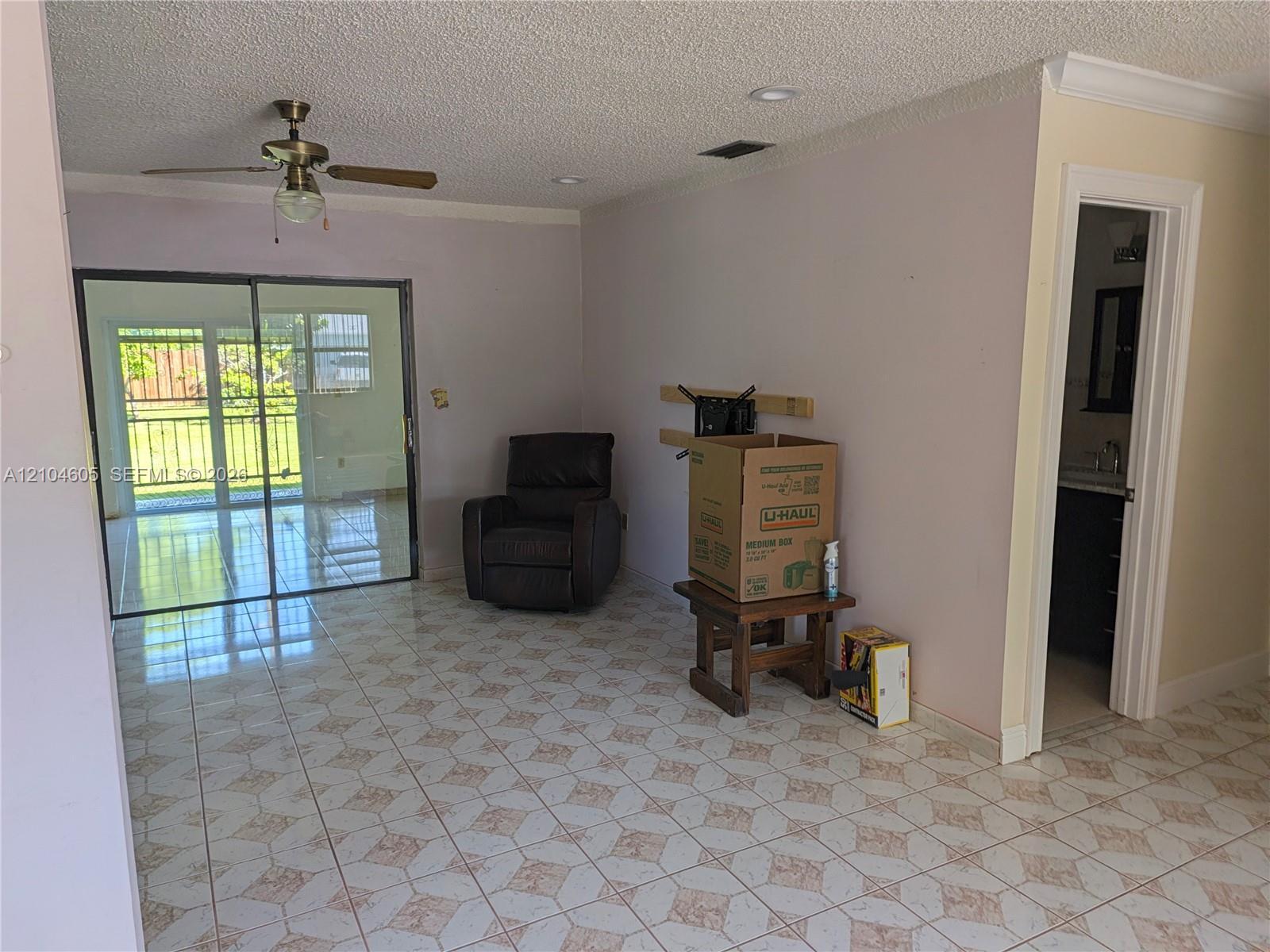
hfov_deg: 73.9
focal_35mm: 23
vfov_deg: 58.9
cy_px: 476
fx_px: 844
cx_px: 635
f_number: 1.7
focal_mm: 5.28
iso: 21
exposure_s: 1/51.4
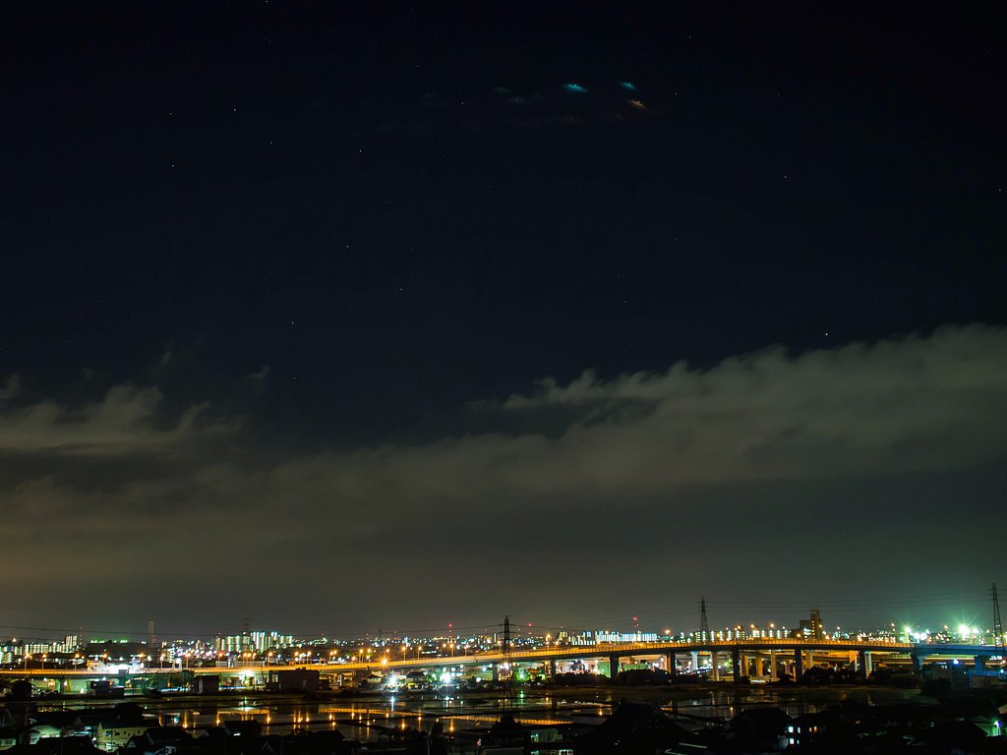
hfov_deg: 54.0
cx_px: 504
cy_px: 378
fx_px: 989
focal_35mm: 34
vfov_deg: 41.8
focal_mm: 17
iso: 400
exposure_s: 3
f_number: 3.2
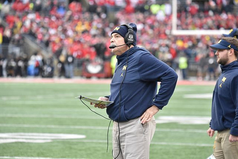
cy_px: 80
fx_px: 1587
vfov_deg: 5.7
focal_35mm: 240
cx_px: 119
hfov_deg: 8.6
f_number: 5.3
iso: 3200
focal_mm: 240
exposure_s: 1/1000
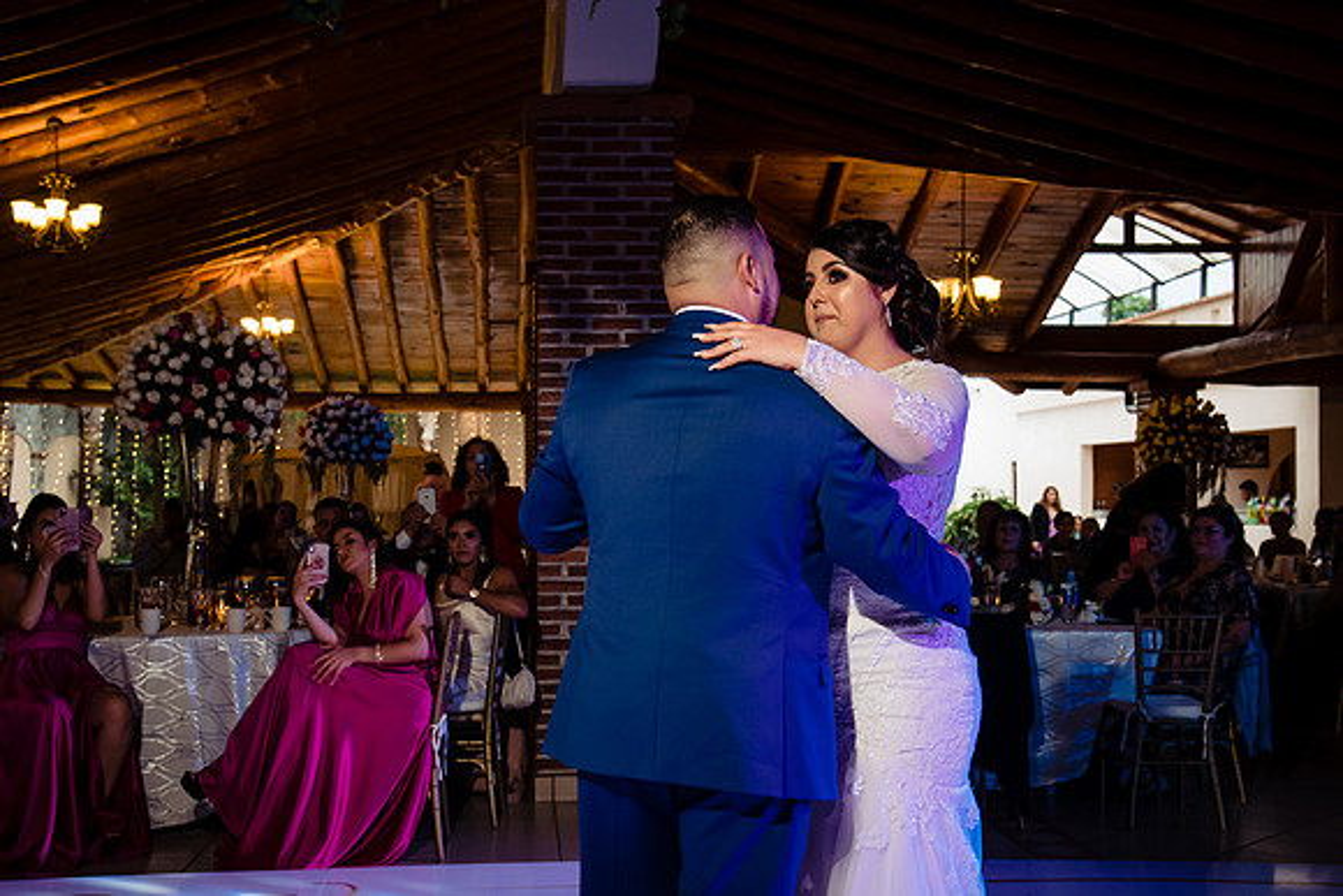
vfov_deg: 28.1
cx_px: 672
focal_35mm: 48
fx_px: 1787
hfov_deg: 41.2
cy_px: 448
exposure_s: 1/100
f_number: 7.1
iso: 2000
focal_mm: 46
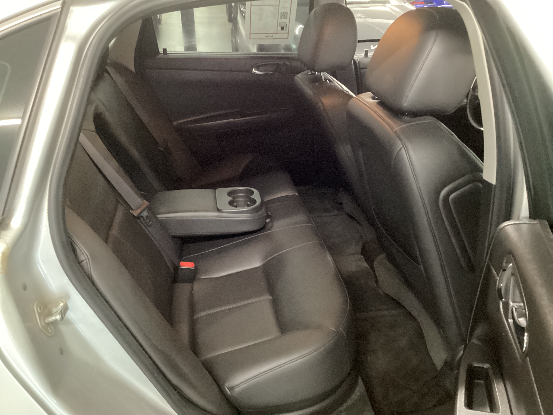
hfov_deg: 58.4
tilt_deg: -27.5
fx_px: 495
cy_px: 208
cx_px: 276
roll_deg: +0.2
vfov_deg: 45.4
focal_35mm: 31
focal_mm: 3.3
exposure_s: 1/17
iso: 640
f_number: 2.4
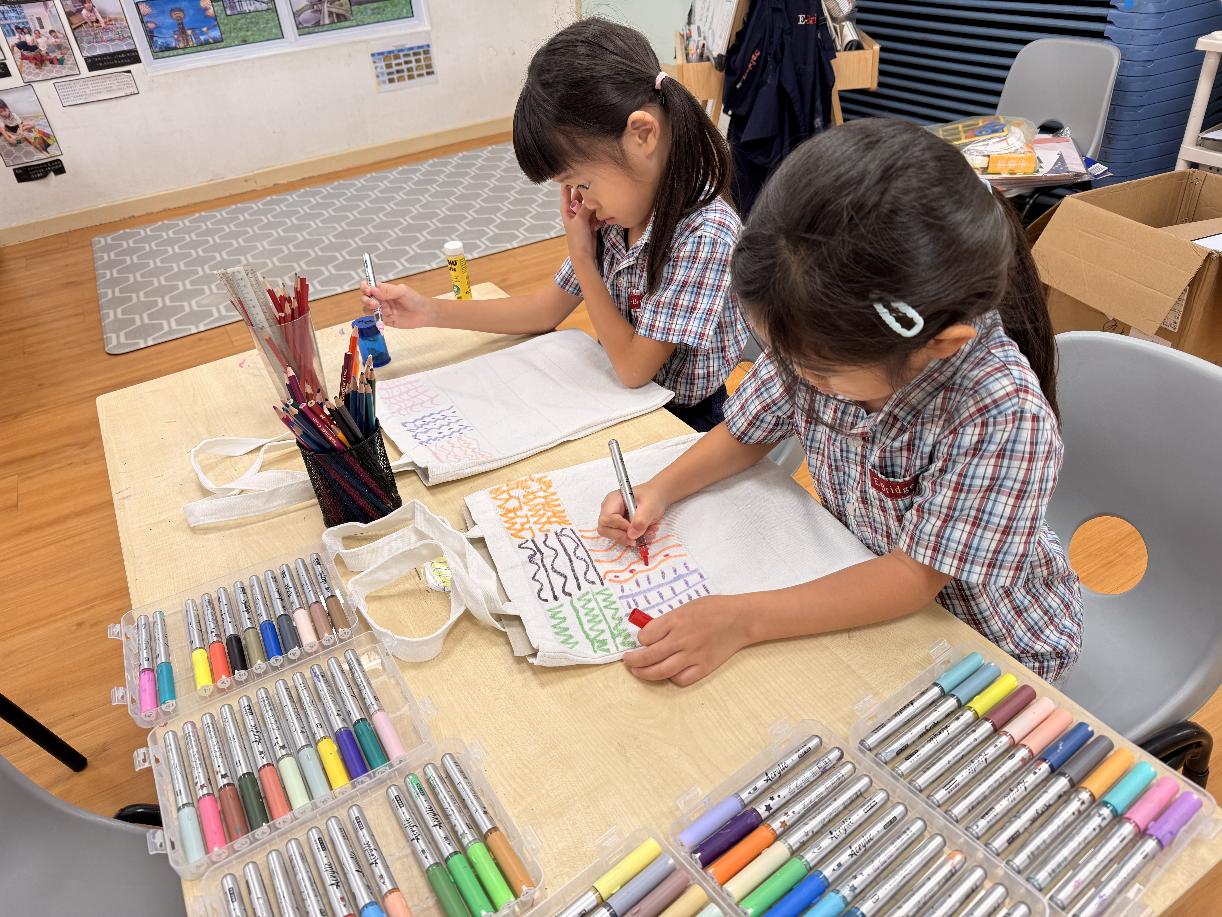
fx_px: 847
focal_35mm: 24
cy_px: 458
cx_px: 611
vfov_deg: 56.8
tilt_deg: -34.1
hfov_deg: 71.6
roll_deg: +6.0
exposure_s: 1/100
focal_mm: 6.76
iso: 64
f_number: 1.78
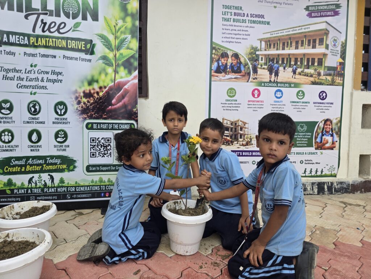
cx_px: 186
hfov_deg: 73.9
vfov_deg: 58.9
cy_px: 140
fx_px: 247
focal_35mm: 23
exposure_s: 1/1480
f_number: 1.7
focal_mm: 6.3
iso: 80
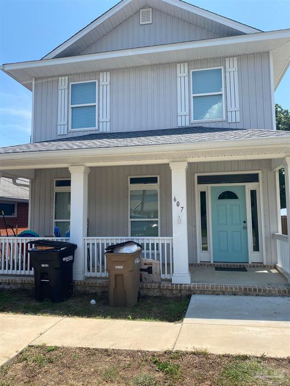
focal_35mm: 26
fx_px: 291
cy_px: 193
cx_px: 145
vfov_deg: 67.3
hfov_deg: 53.0
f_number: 1.8
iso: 32
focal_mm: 4.25
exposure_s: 1/2066
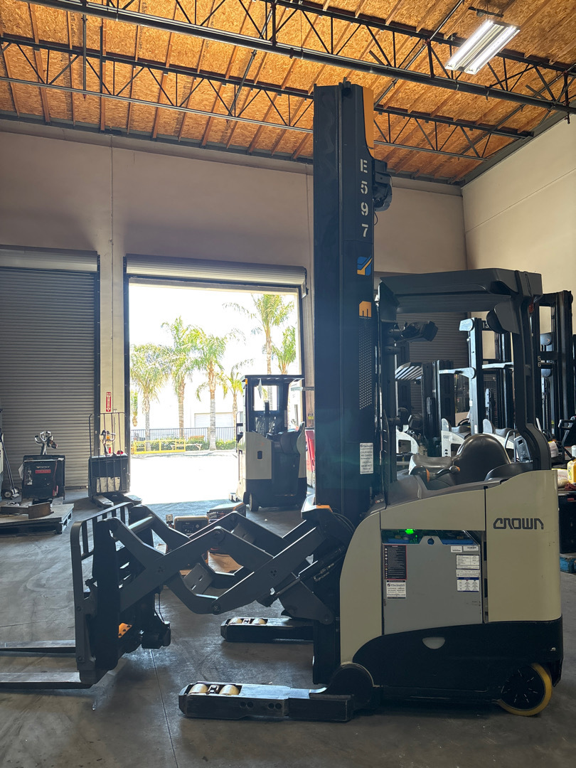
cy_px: 384
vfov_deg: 67.3
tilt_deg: +5.0
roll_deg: +1.0
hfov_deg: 53.1
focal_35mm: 26
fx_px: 577
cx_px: 288
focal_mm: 5.96
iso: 100
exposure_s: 1/120
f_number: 1.6
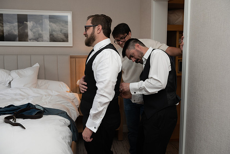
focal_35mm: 32
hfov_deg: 58.7
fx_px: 204
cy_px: 77
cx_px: 115
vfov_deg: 41.1
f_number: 4
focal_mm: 32
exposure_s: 1/200
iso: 800
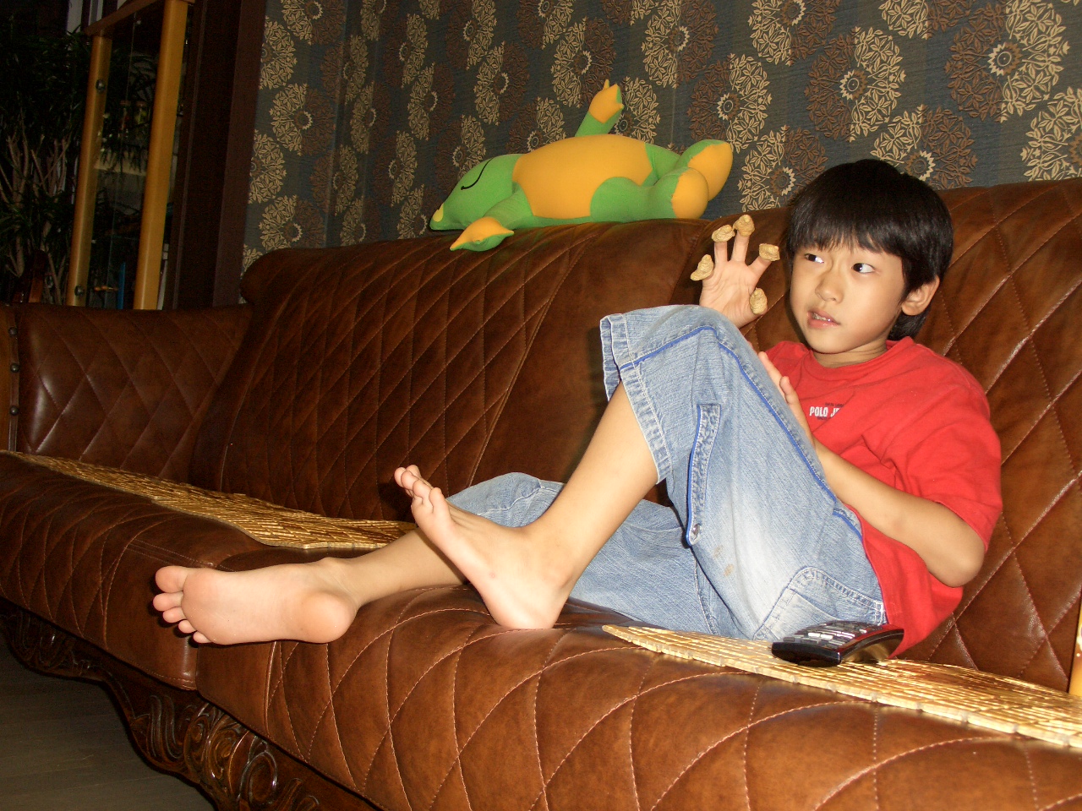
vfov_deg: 39.7
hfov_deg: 51.4
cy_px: 406
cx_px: 541
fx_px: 1125
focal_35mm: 36
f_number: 2.9
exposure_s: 1/60
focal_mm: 7.8
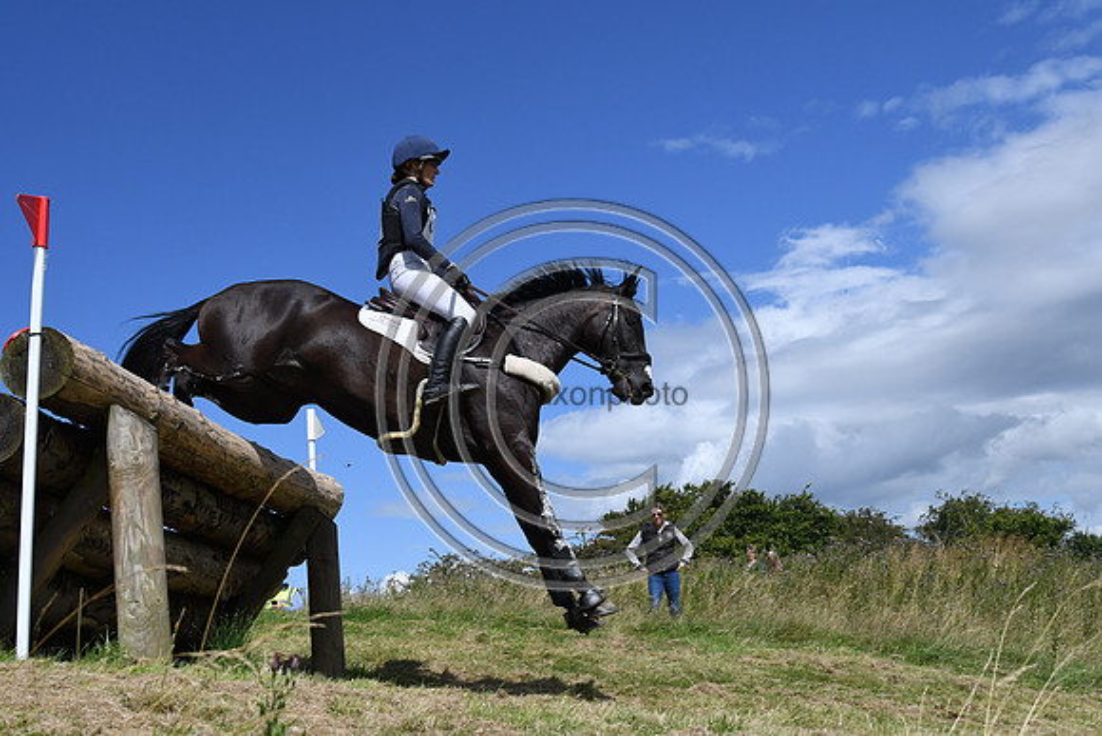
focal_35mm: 42
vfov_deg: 31.9
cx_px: 551
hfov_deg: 46.4
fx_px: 1286
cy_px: 368
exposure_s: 1/4000
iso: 800
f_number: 8
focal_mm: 28
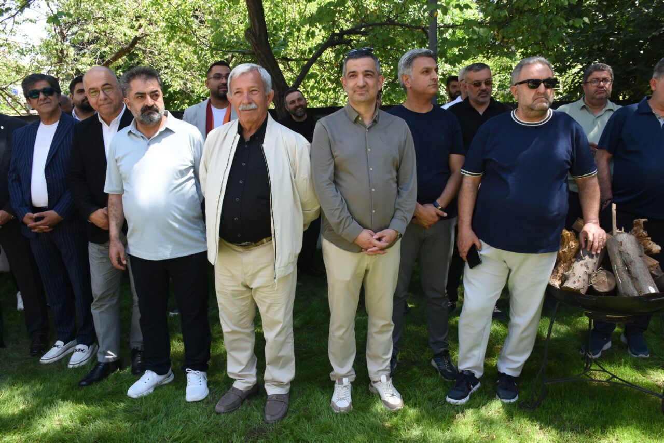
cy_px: 222
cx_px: 332
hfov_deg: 61.9
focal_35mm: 30
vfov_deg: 43.6
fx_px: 553
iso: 640
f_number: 7.1
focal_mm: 20
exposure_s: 1/200
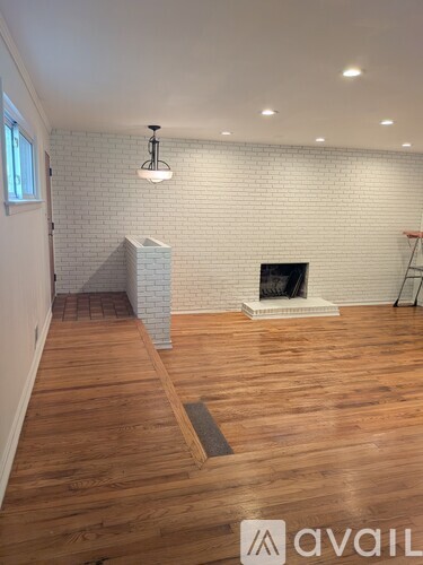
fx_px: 391
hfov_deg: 56.8
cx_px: 212
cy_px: 282
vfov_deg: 71.6
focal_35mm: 24
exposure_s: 1/120
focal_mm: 4.53
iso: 31
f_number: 1.7
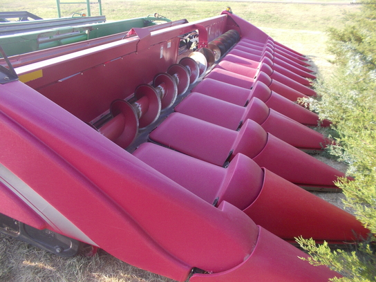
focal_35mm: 29
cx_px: 188
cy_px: 141
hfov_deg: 61.7
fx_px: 315
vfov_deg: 48.2
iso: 80
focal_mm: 4.1
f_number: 3.3
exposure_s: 1/125
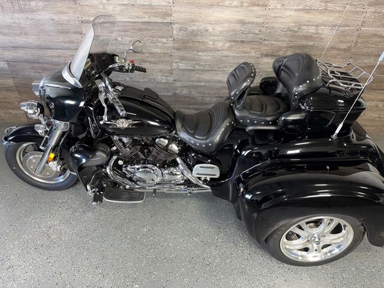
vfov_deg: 56.8
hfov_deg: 71.6
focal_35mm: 24
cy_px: 144
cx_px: 192
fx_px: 266
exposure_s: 1/16
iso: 80
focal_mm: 6.76
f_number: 1.78
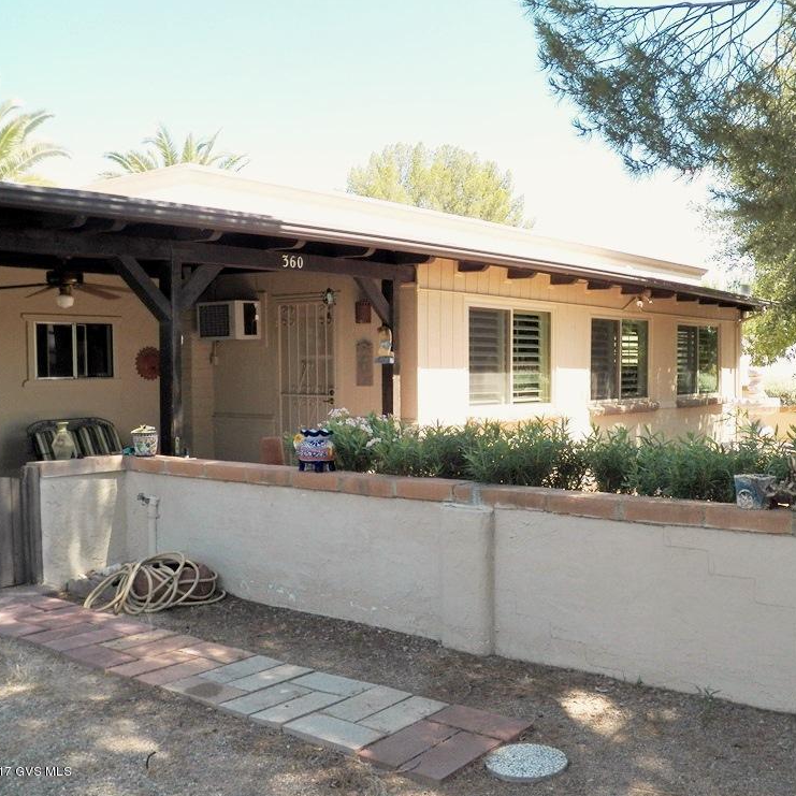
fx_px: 963
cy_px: 399
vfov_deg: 44.9
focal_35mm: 37
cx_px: 504
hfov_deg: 44.5
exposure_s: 1/400
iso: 125
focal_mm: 5.5
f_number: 4
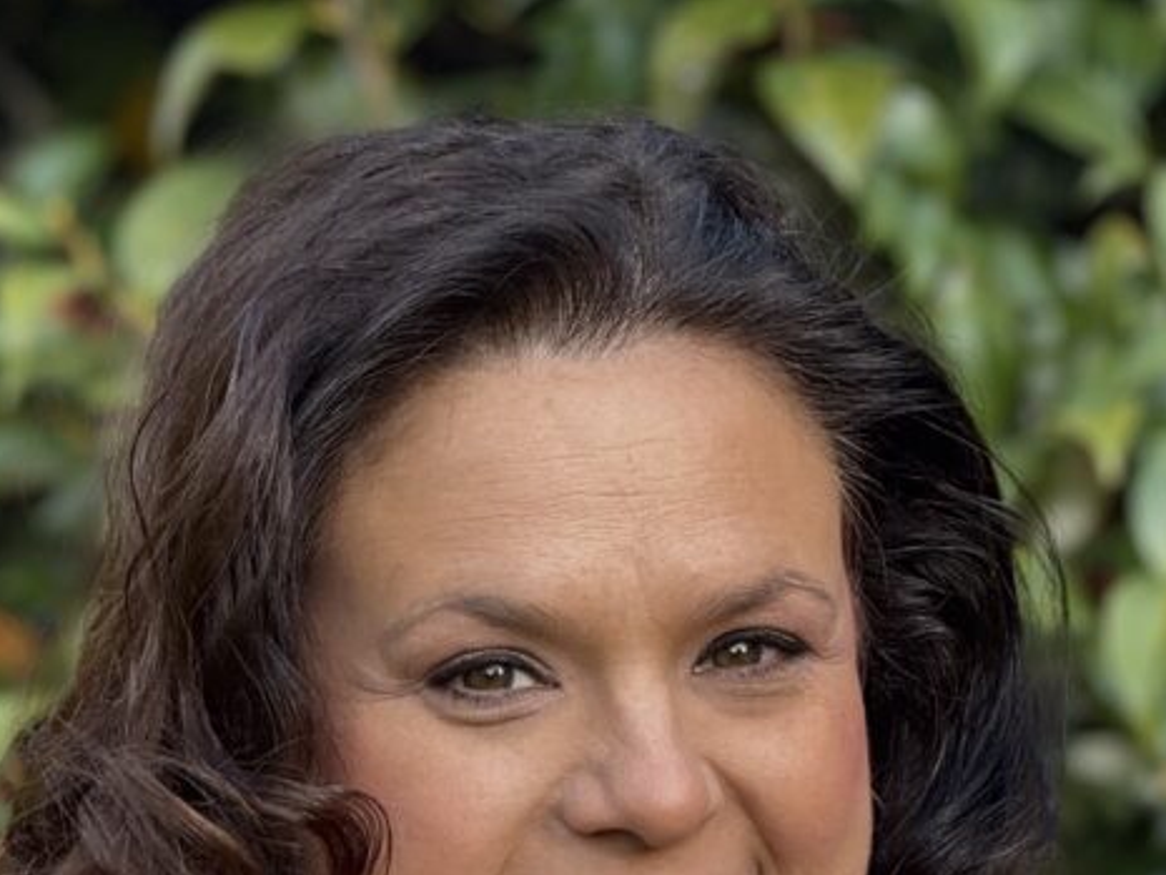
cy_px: 1000
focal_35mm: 264
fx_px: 8895
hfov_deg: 7.5
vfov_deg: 5.6
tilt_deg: -2.8
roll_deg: -1.8
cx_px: 544
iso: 80
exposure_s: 1/99
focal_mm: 15.66
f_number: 2.8
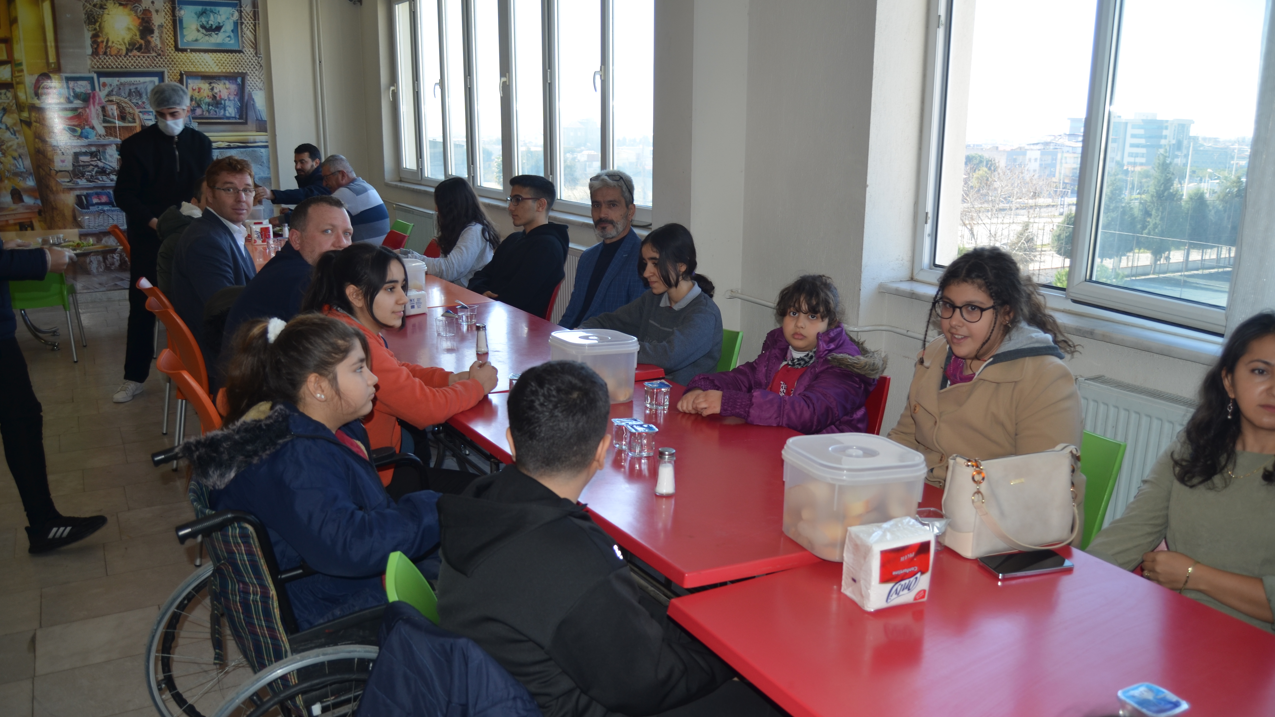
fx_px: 980
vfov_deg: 40.1
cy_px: 402
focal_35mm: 29
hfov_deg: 66.1
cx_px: 639
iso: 125
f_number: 3.5
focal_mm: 18
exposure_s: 1/200
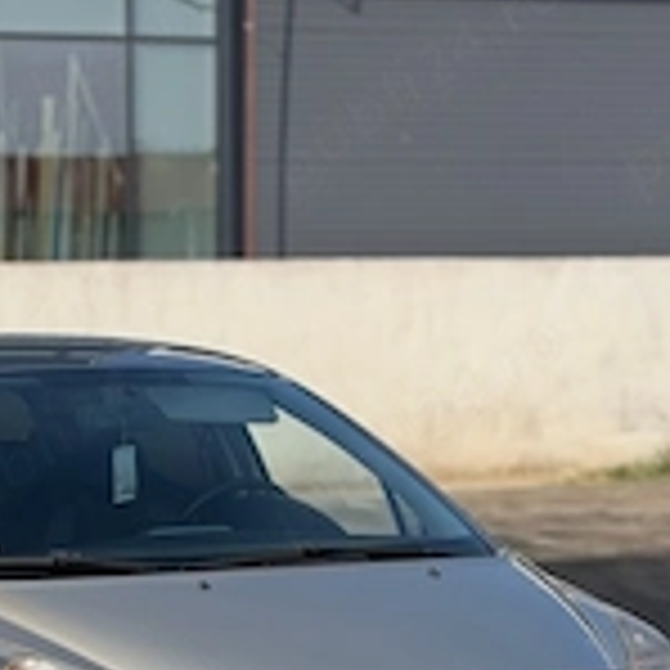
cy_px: 486
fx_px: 2496
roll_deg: +0.6
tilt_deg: -5.0
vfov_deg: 15.2
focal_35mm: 114
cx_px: 157
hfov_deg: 15.2
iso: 64
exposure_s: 1/3891
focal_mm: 6.76
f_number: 1.78
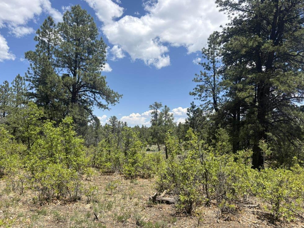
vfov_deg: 51.4
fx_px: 237
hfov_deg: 65.3
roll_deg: -0.6
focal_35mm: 27
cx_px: 149
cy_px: 114
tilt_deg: +3.6
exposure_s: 1/2933
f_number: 1.6
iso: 50
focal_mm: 5.96
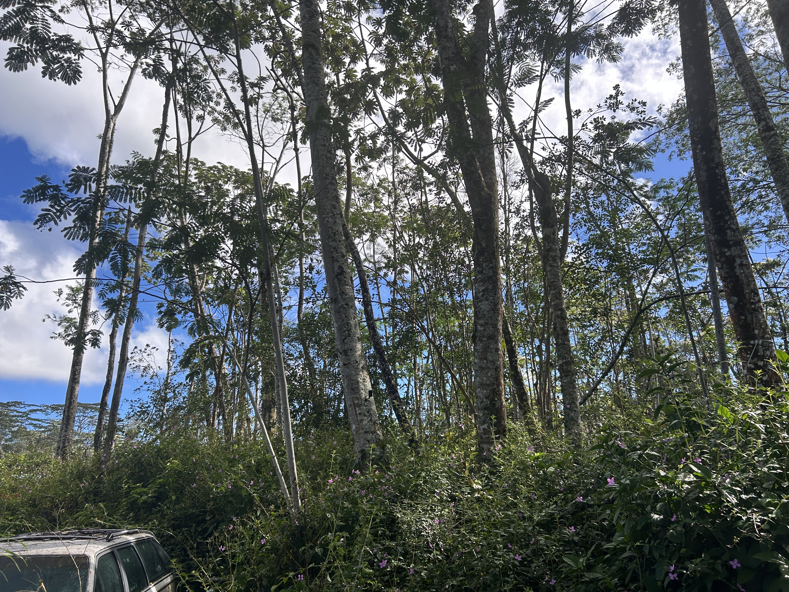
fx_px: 593
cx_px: 394
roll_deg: +1.1
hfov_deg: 67.3
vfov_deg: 53.1
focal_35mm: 26
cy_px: 296
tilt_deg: +19.5
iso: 50
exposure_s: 1/1779
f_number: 1.5
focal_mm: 5.7
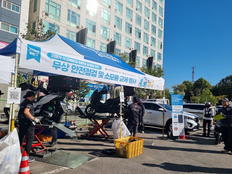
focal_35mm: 26
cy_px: 87
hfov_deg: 67.3
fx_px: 174
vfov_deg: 53.1
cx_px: 116
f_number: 1.8
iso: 50
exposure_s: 1/4816
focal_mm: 5.4
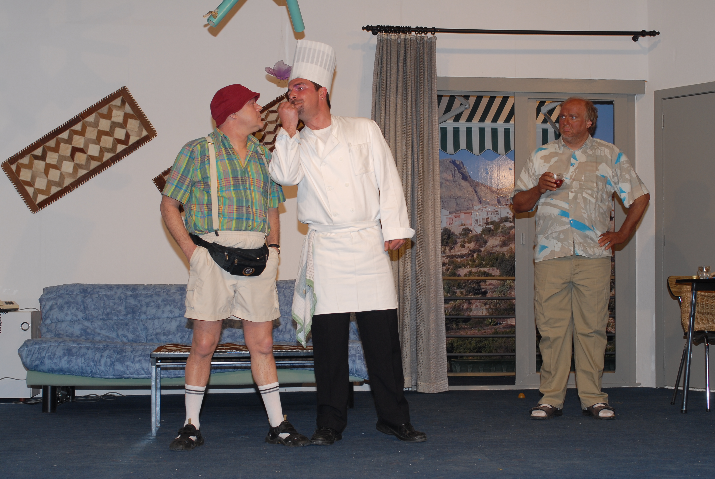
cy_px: 240
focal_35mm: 57
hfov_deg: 35.0
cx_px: 358
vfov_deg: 23.8
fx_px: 1133
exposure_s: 1/60
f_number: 5.6
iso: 200
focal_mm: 38
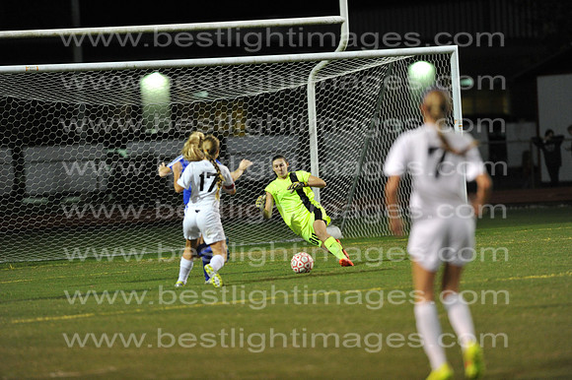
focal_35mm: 300
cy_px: 190
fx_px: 4764
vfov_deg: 4.6
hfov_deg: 6.9
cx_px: 286
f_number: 3.2
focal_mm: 300
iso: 5000
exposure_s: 1/400
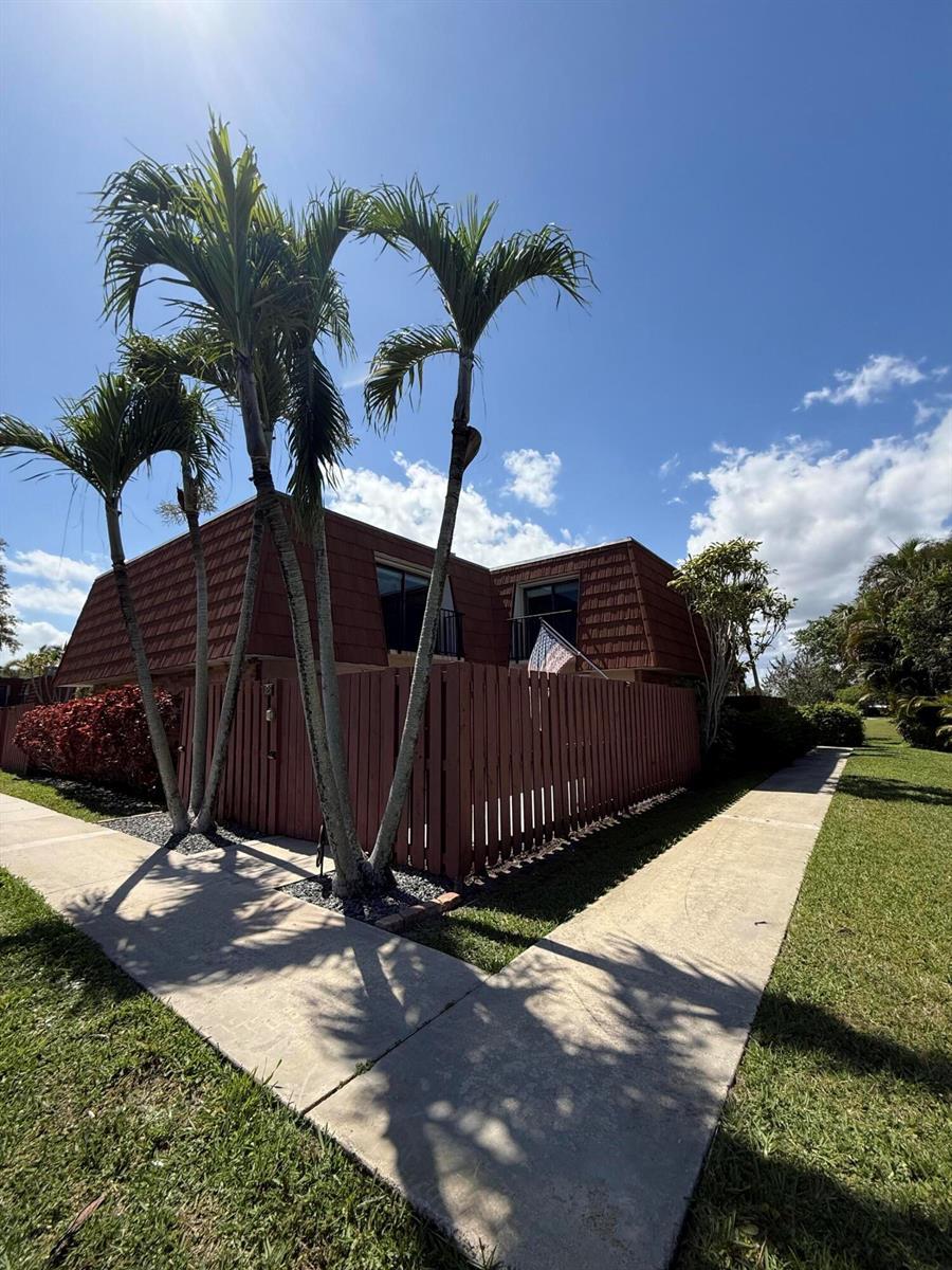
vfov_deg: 102.1
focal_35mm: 14
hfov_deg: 85.7
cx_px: 476
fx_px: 513
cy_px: 635
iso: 80
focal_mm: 2.22
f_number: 2.2
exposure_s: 1/2976
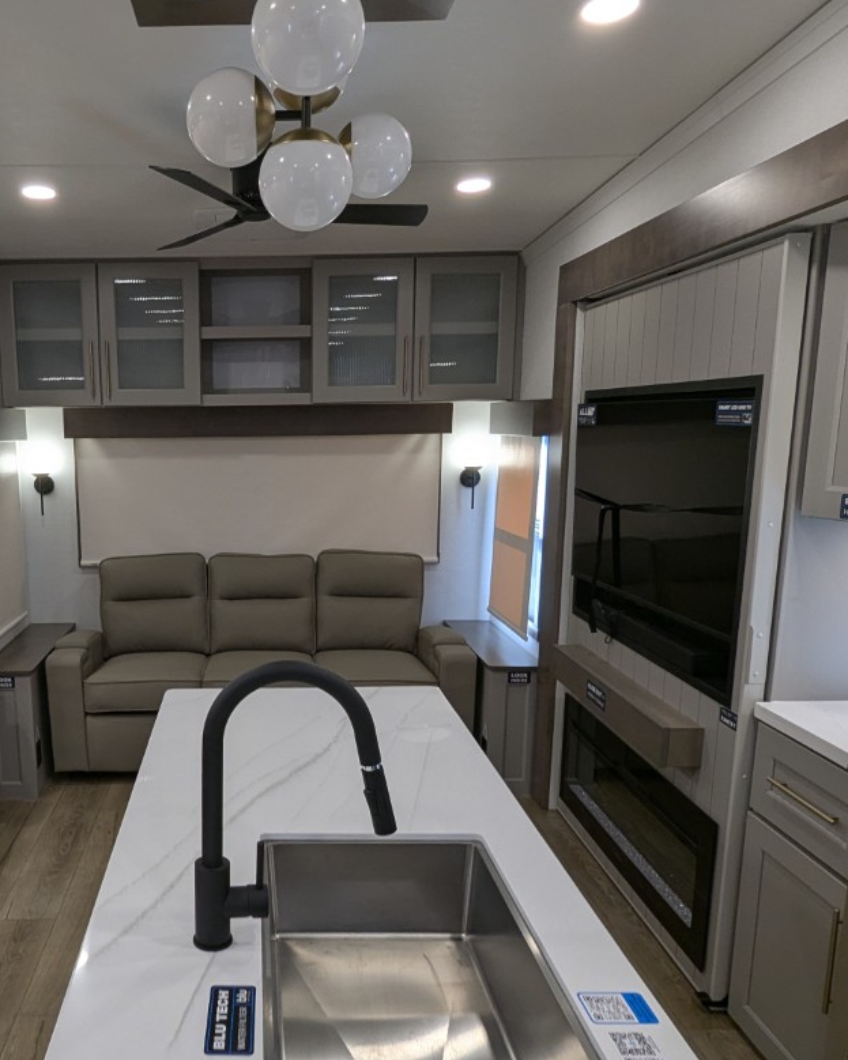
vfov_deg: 62.0
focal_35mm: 28
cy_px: 600
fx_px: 879
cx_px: 243
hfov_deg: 50.0
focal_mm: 2.35
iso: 57
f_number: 2.2
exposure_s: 1/36.2
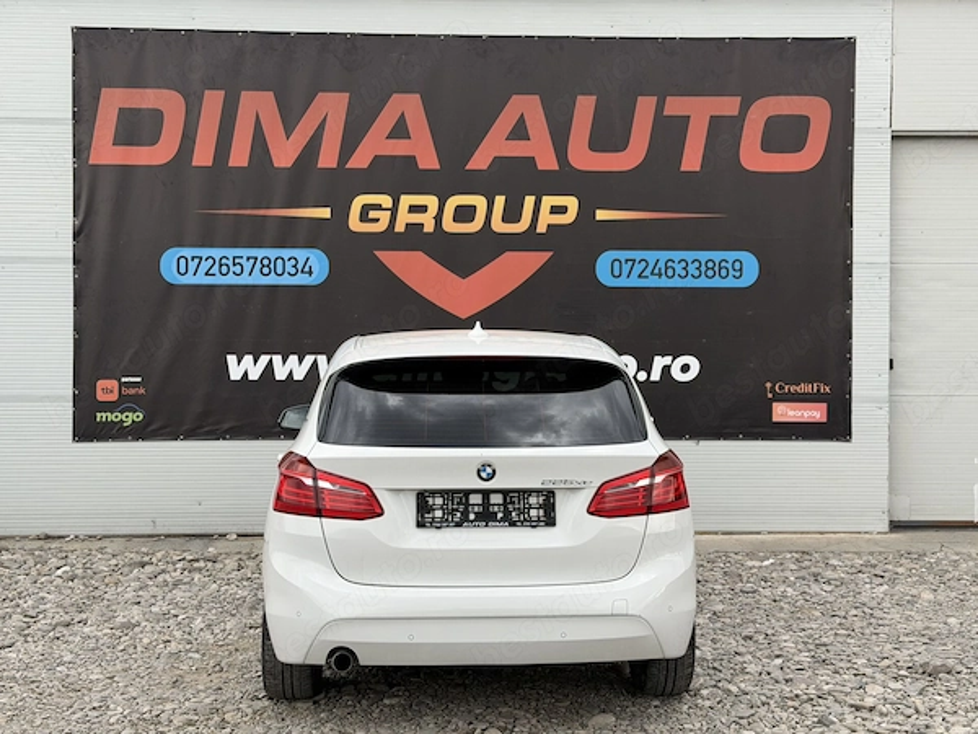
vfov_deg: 30.3
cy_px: 367
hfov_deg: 39.7
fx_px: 1356
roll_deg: +0.3
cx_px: 489
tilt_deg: +0.6
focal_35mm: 48
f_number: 1.78
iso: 64
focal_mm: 6.76
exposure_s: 1/895
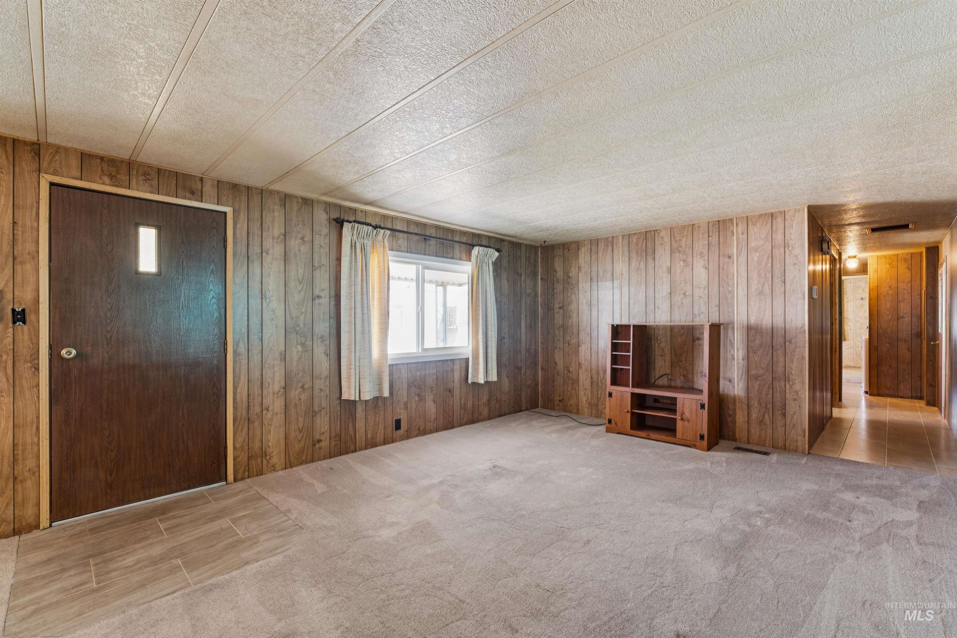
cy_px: 319
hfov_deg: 97.1
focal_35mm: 16
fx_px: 423
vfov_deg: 74.1
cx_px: 478
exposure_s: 1/2
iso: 400
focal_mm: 15.9
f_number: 13
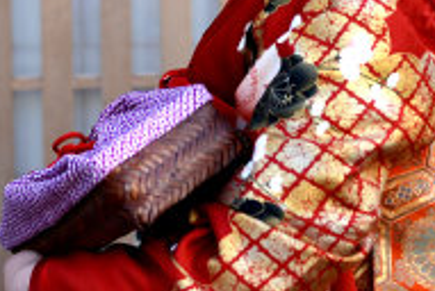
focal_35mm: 112
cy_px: -100
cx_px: 200
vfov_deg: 11.9
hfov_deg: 18.2
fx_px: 1355
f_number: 2.8
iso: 400
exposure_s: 1/2000
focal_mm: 35
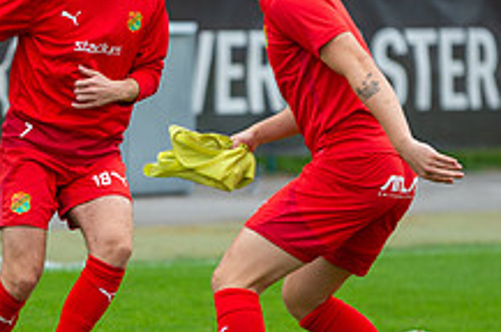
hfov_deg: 4.4
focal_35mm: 468
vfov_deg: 2.9
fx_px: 6503
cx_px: 48
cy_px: 150
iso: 450
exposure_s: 1/1250
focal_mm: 175
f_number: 3.5
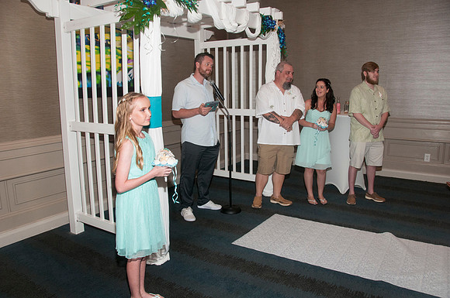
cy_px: 149
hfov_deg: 67.5
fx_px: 337
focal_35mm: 27
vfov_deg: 47.8
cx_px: 225
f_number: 5.6
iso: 800
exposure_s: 1/125
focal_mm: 18
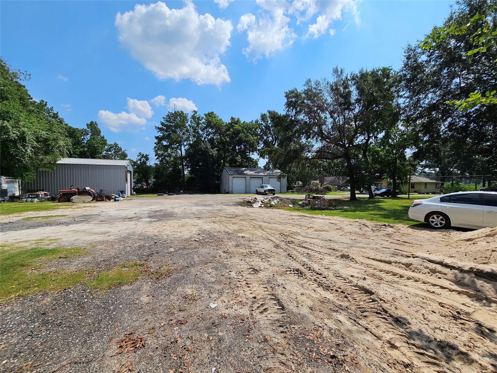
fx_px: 187
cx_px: 248
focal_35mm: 13
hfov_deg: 106.2
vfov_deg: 89.9
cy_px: 186
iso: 50
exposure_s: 1/3924
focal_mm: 2.2
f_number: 2.2
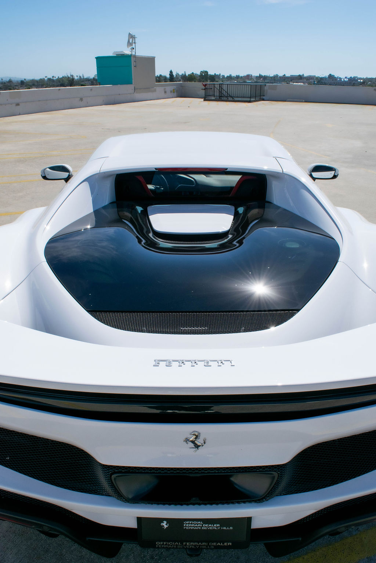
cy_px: 282
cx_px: 188
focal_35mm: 27
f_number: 13
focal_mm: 18
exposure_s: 1/640
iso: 200
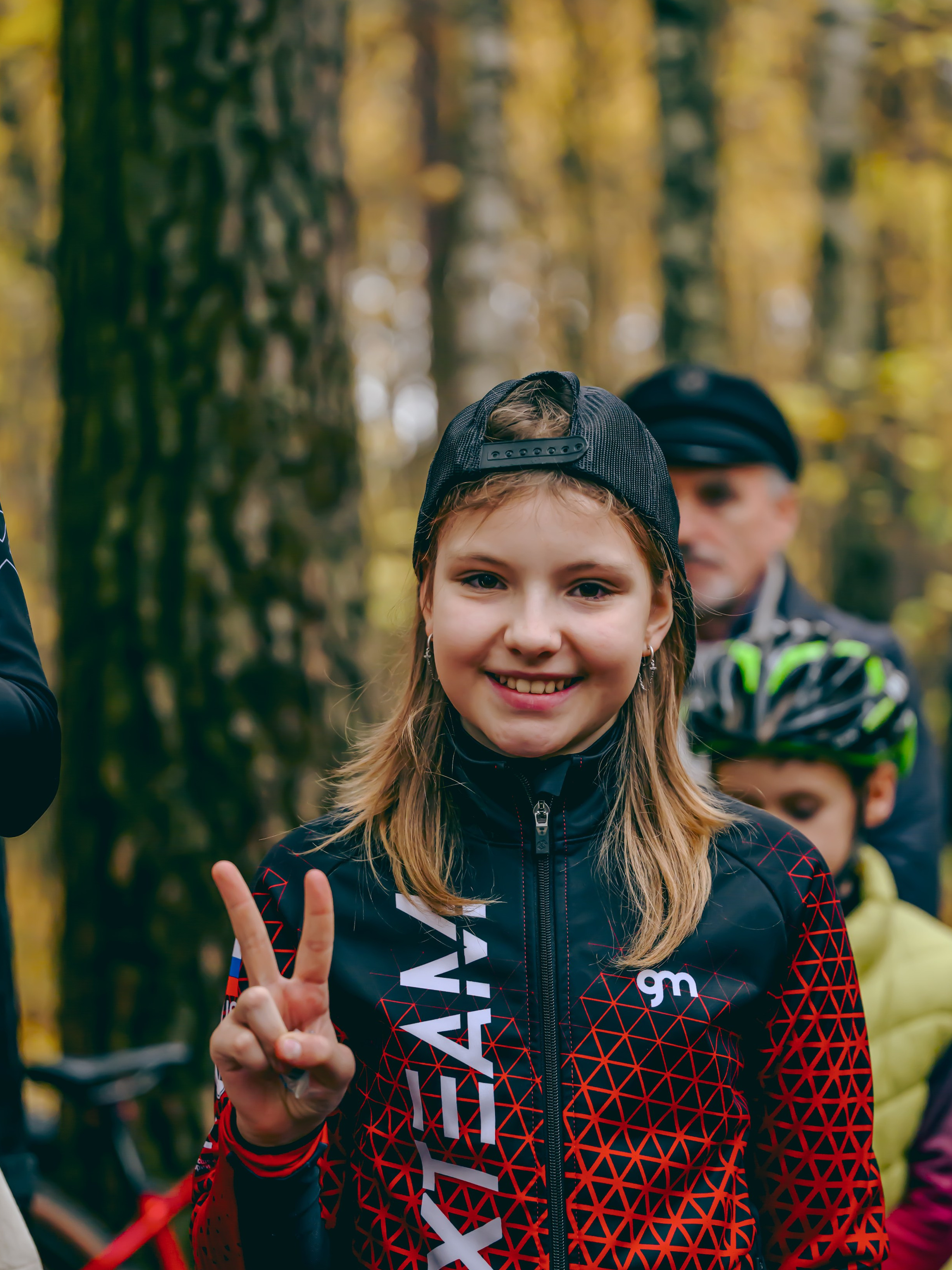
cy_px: 690
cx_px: 452
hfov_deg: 15.6
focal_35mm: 95
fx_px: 3483
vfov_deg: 20.6
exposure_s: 1/1000
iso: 2000
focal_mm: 79
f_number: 2.8
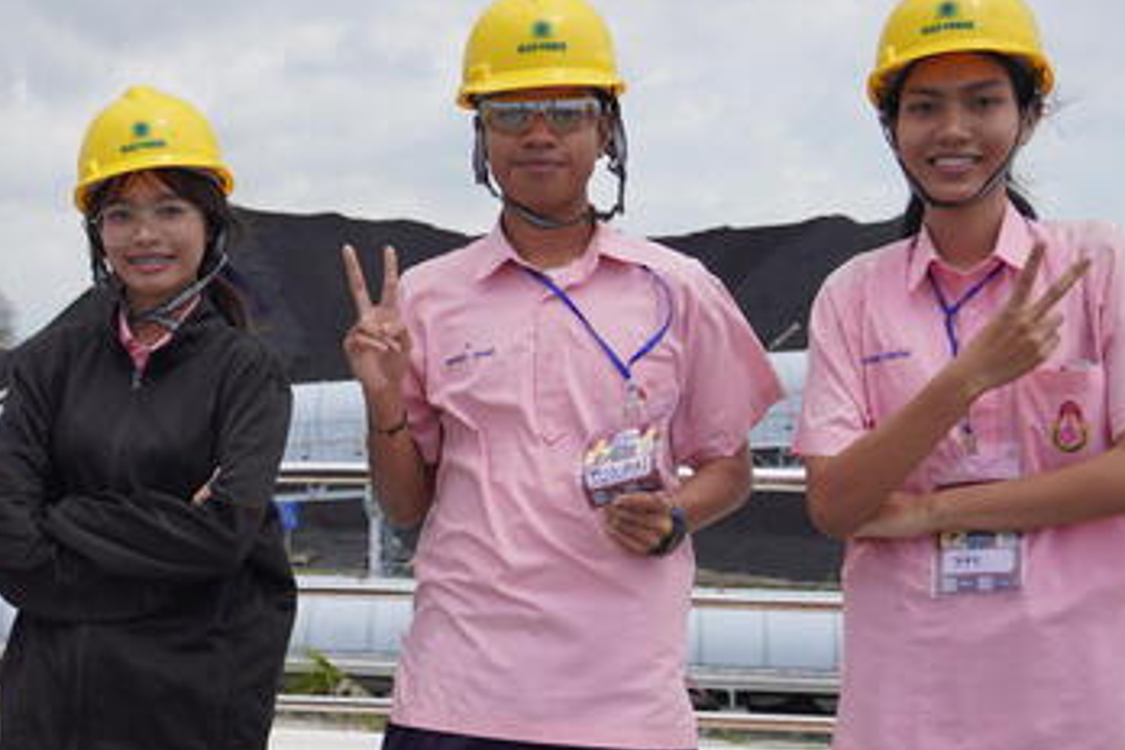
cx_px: 336
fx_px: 1810
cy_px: 396
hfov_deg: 34.1
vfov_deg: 23.4
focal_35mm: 58
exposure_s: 1/1000
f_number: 4
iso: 100
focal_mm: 21
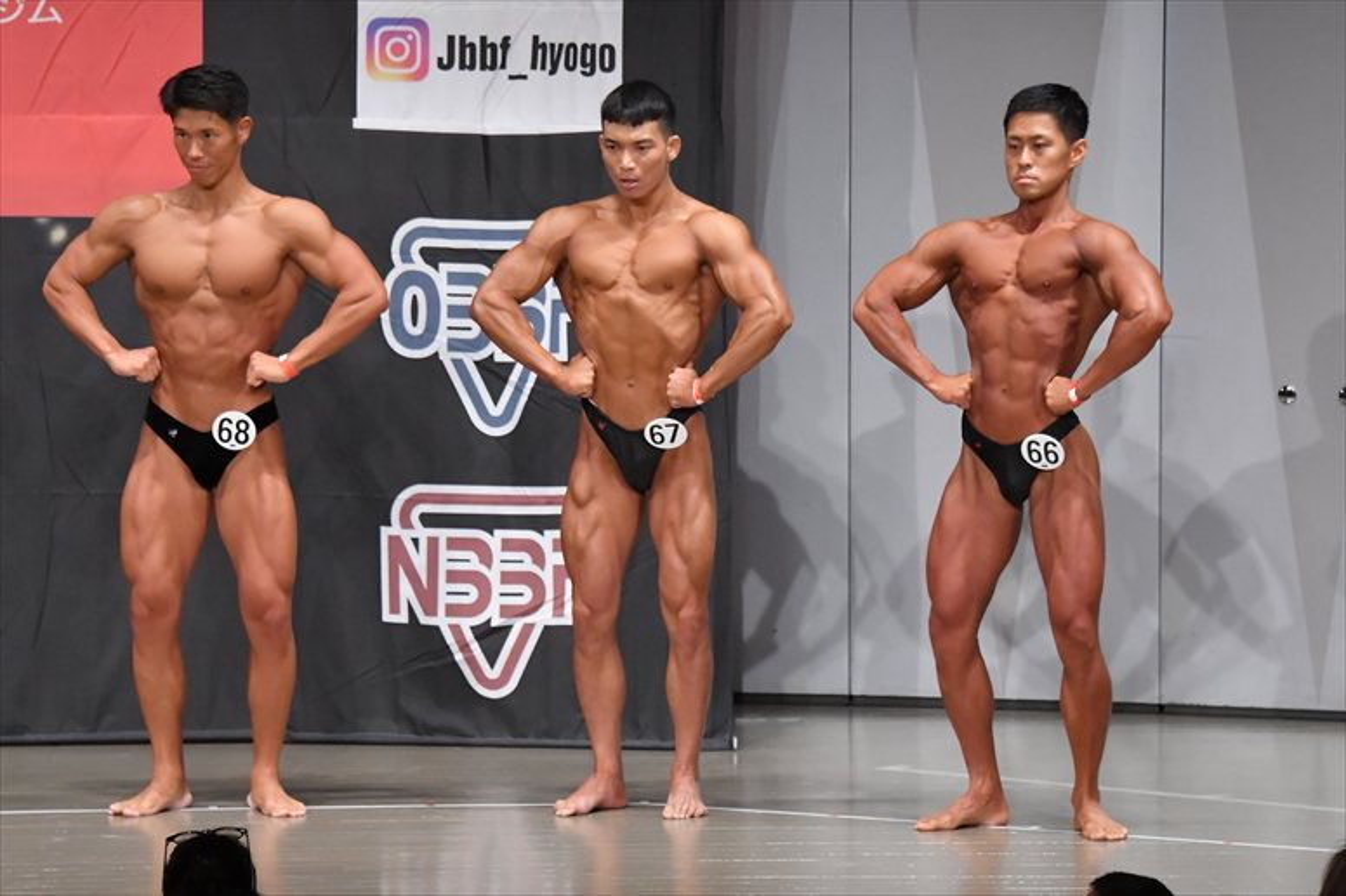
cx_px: 673
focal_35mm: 202
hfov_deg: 10.2
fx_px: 7549
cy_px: 448
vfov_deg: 6.8
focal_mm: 135
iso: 6400
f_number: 5.6
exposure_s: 1/400
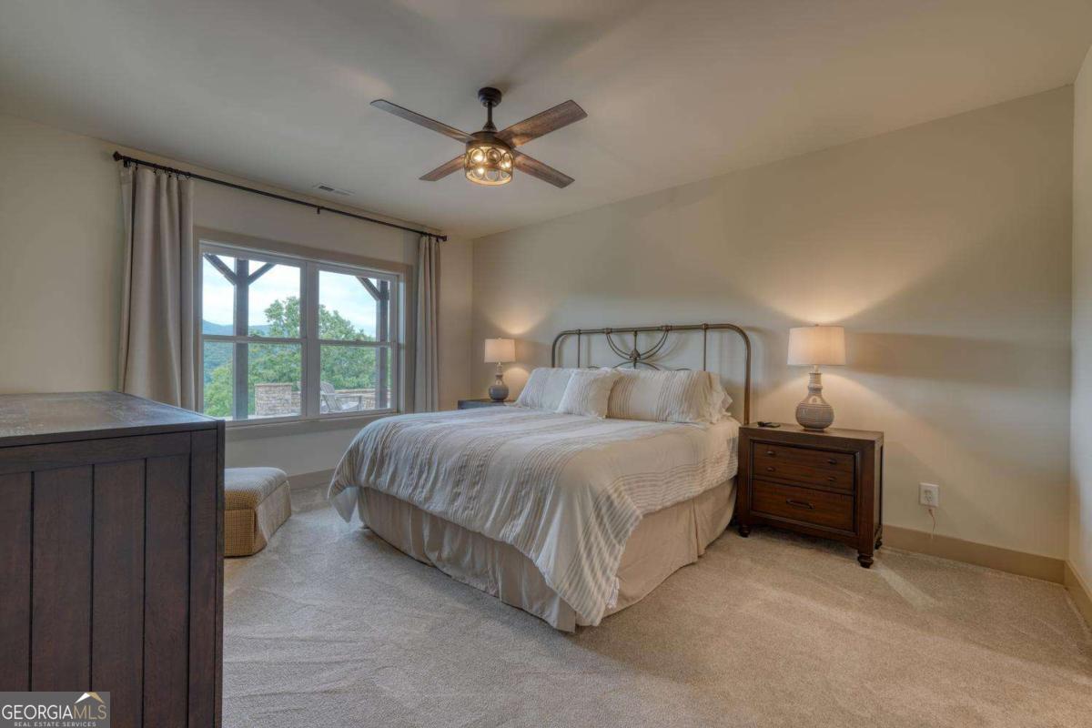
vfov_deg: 77.3
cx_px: 546
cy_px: 364
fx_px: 455
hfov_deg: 100.4
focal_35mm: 15
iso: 100
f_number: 7.1
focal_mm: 10
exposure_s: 1
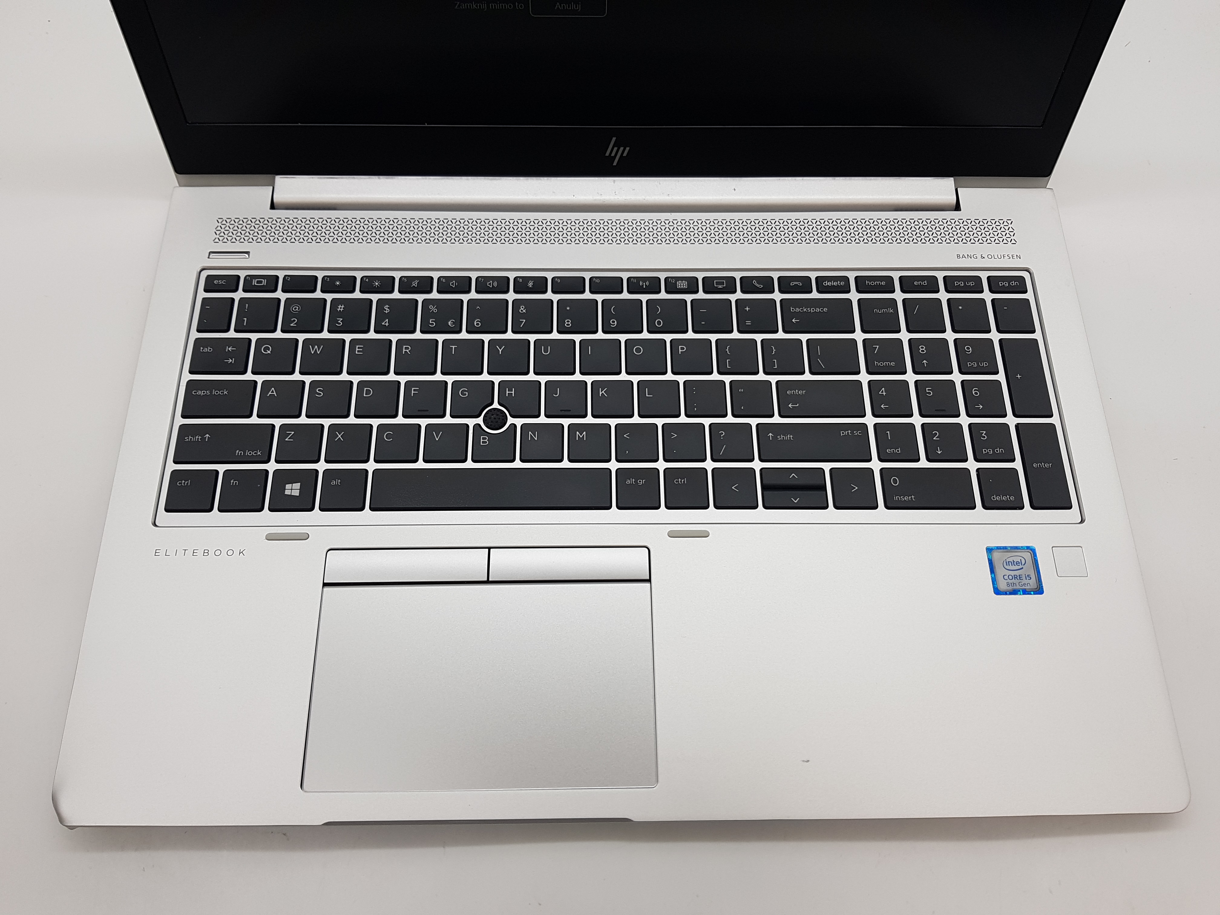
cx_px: 610
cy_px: 458
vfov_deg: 53.1
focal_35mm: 26
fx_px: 916
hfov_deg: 67.3
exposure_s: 1/256
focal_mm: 4.2
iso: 40
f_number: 1.7
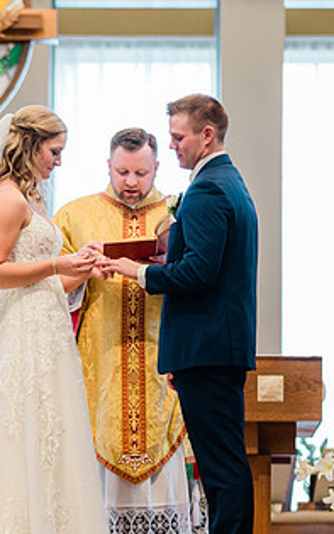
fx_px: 3523
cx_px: 23
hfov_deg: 5.4
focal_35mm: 242
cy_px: 296
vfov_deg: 8.7
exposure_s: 1/250
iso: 1000
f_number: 2.8
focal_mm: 112
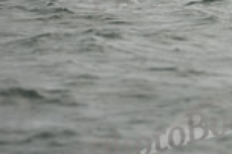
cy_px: -126
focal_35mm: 764
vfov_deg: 1.8
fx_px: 4918
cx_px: 385
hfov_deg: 2.7
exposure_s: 1/500
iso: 250
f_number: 4.5
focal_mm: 200
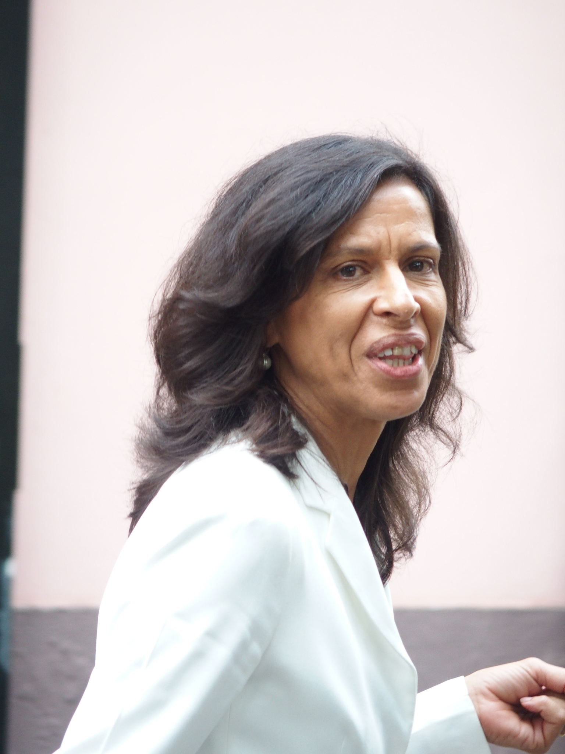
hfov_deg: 6.1
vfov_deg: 8.2
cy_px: 377
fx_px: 5267
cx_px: 282
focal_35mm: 242
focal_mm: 51.4
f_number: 2.8
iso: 400
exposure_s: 1/250
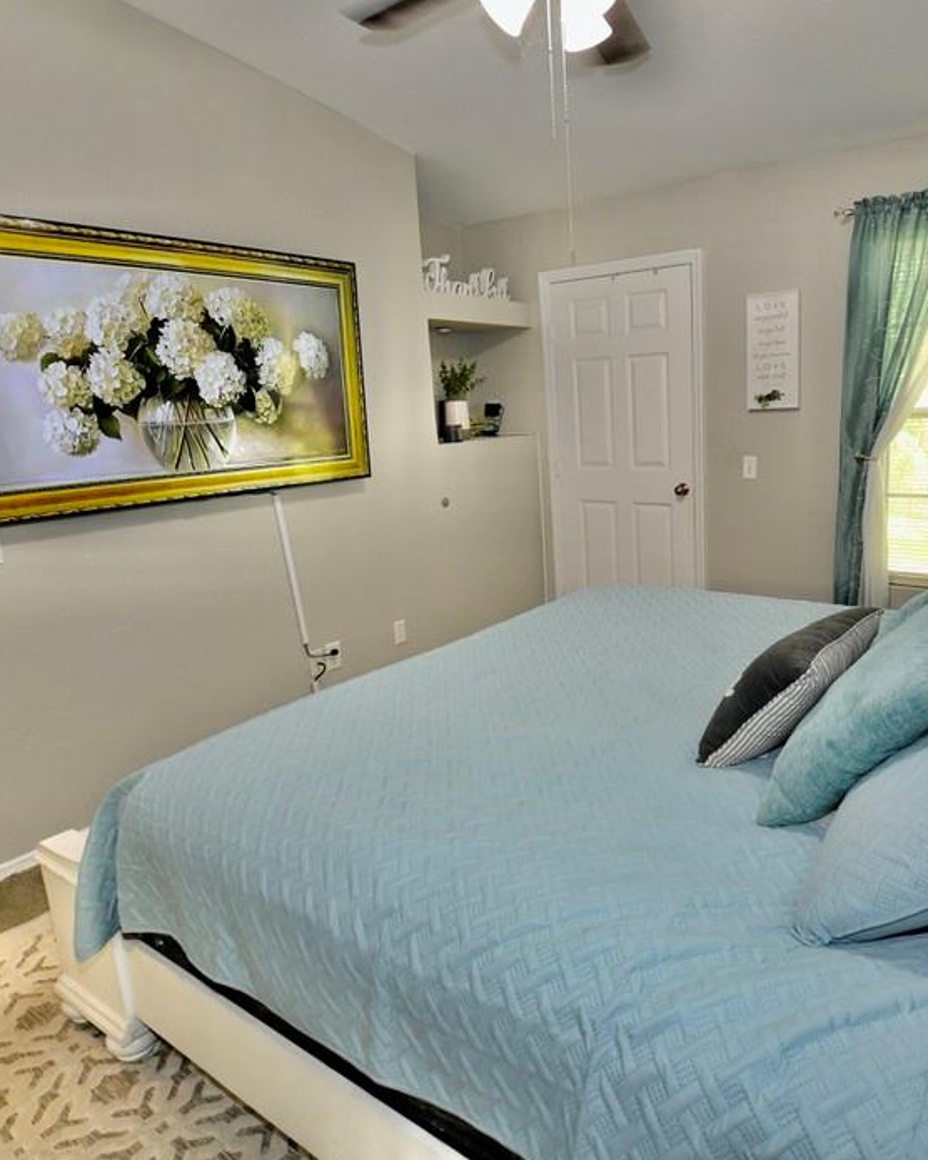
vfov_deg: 75.0
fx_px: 755
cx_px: 589
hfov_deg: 62.1
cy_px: 568
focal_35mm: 22
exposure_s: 1/80
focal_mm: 10
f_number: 3.5
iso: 800
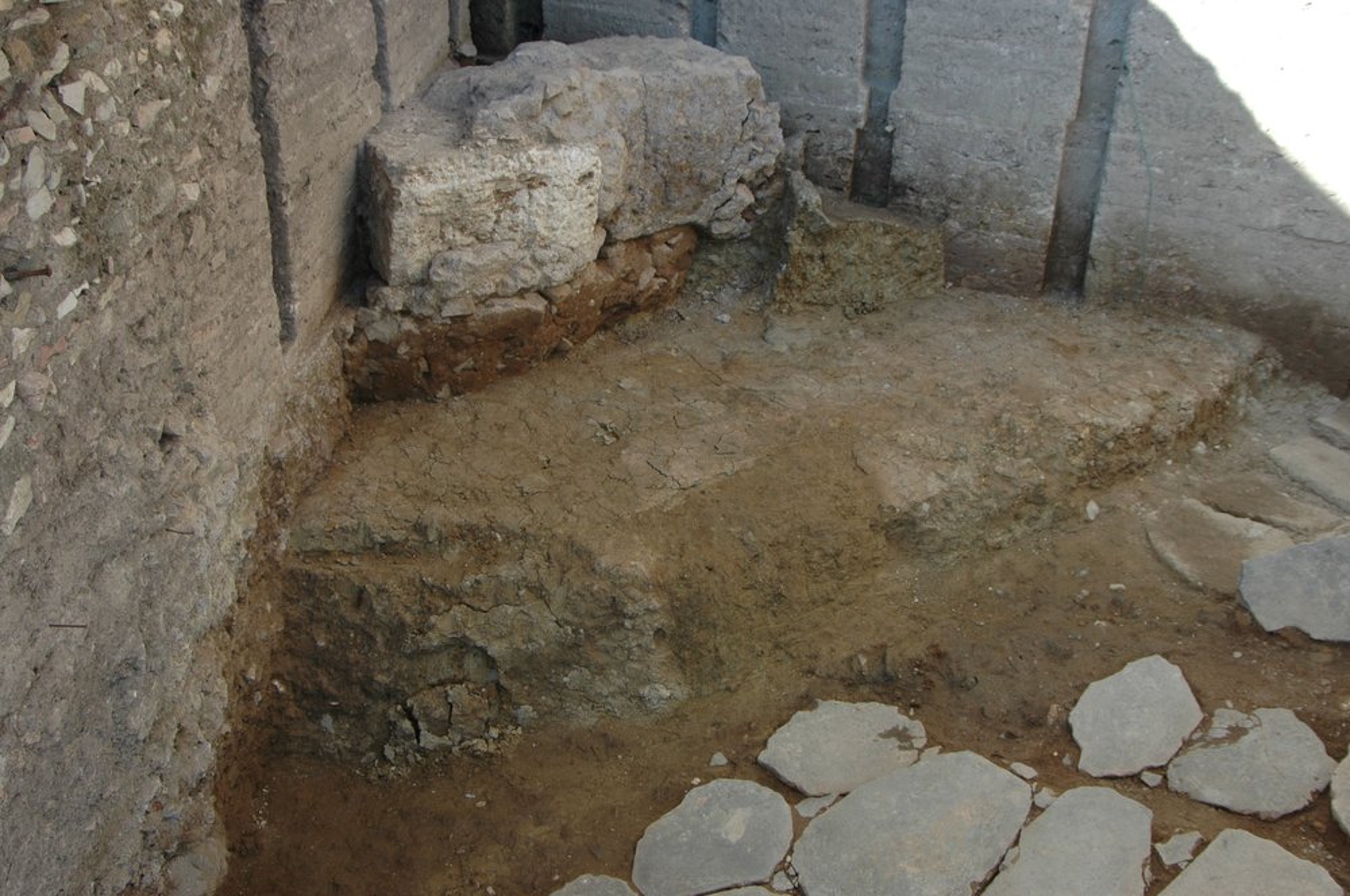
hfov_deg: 53.2
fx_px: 1348
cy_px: 448
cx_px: 675
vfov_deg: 36.8
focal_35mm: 36
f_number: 6.3
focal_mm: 24
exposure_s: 1/160
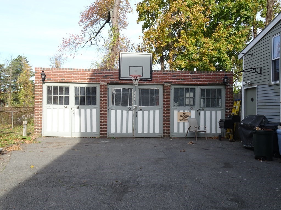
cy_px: 105
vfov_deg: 48.2
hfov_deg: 61.7
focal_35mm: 29
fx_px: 235
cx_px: 140
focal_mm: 4.92
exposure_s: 1/250
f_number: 3.5
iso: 80
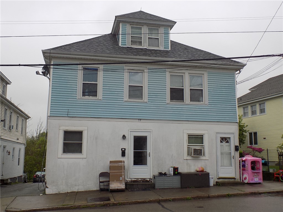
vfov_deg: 38.7
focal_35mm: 37
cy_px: 106
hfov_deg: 50.1
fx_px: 302
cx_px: 142
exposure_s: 1/400
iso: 80
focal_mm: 6.6
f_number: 3.5
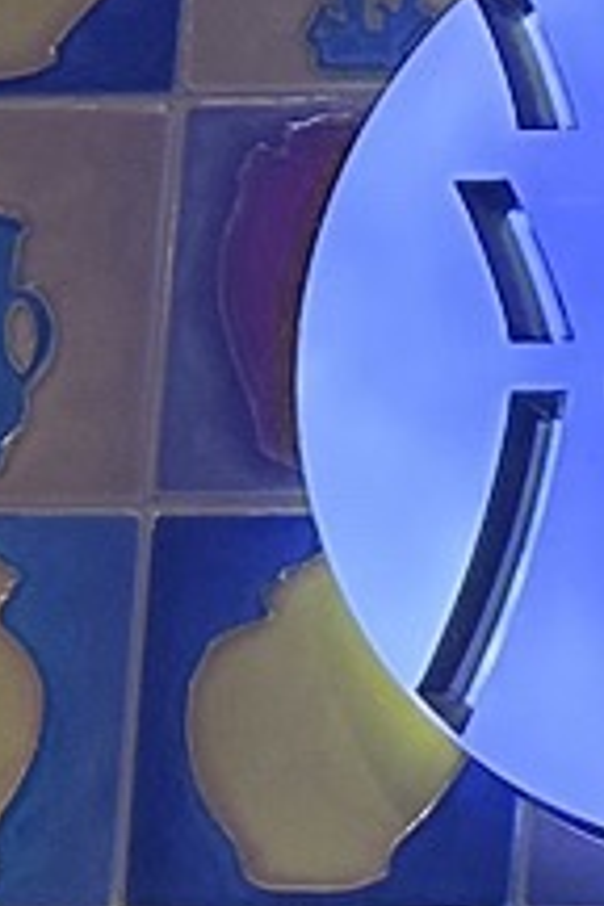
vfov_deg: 8.8
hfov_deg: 4.9
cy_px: 1145
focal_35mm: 231
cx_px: 2924
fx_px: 5813
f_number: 1.78
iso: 80
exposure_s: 1/803
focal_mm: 6.86
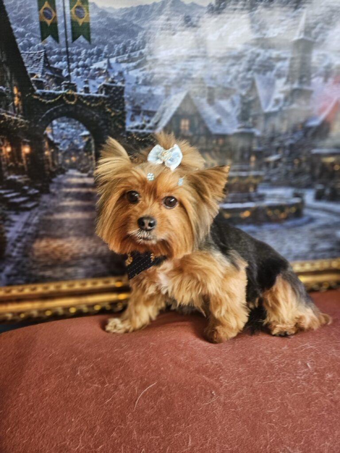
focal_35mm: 23
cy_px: 226
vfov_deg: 73.9
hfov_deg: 58.9
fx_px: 301
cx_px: 170
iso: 160
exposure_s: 1/149
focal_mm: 5.4
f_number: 1.8
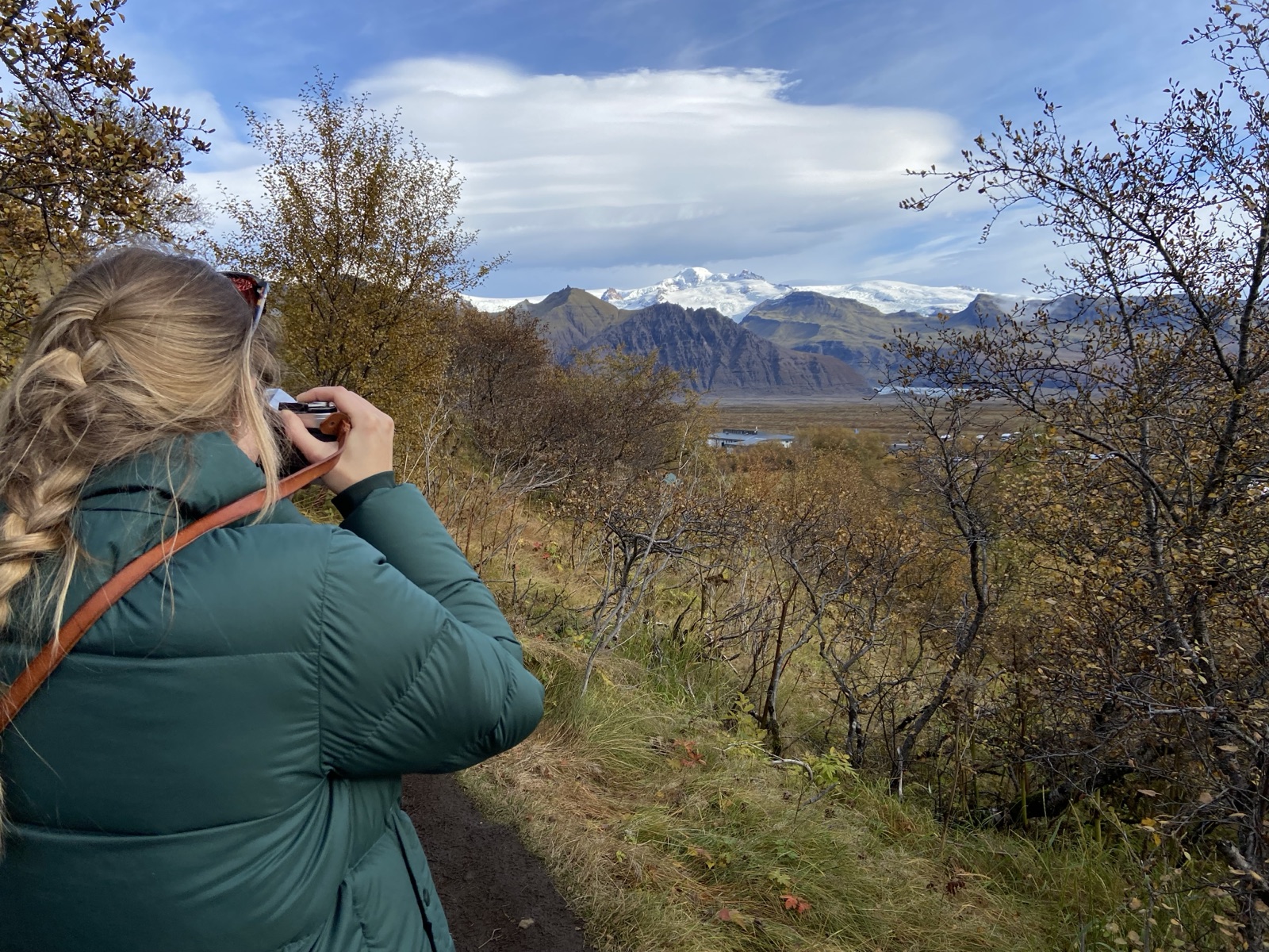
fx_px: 953
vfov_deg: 53.1
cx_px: 634
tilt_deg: -5.5
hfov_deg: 67.3
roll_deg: +1.7
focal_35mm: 26
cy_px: 476
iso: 32
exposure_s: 1/2028
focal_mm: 4.25
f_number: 1.8
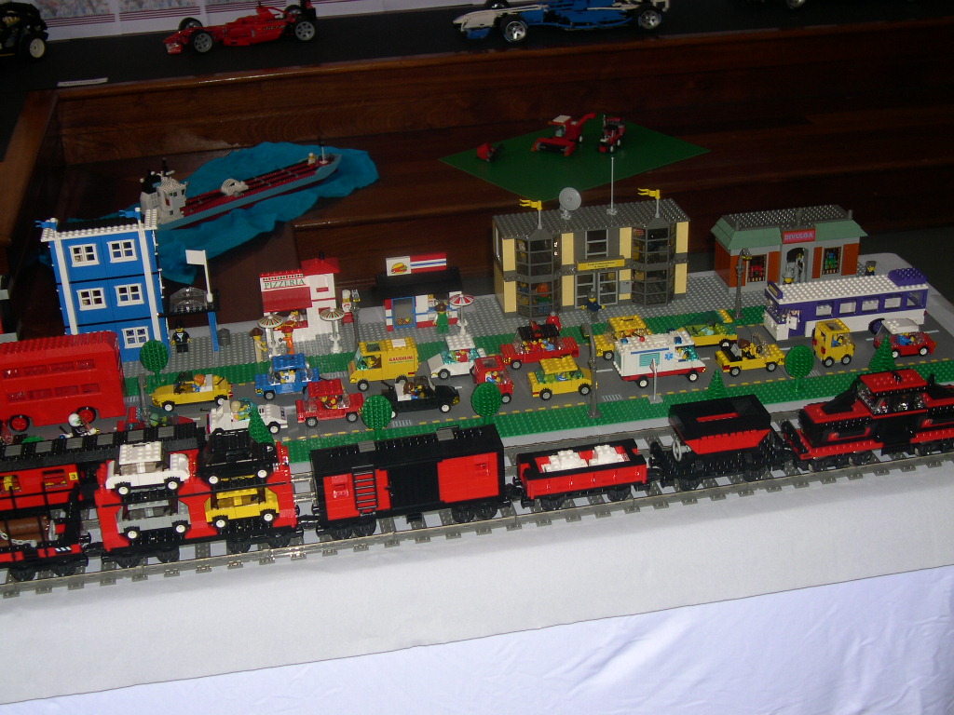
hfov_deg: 40.4
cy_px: 358
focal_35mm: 47
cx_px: 477
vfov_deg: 30.9
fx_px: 1295
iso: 100
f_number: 3.1
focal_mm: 10.1
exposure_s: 1/60
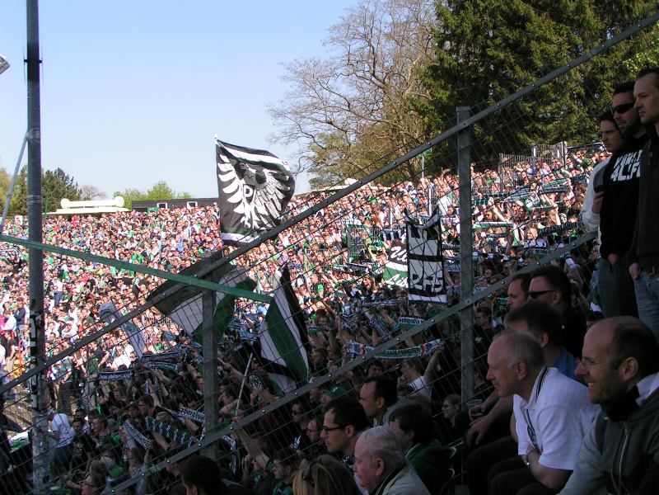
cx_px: 330
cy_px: 248
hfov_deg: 45.8
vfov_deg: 35.1
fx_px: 781
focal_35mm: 41
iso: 50
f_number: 5.6
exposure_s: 1/250
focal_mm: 6.3
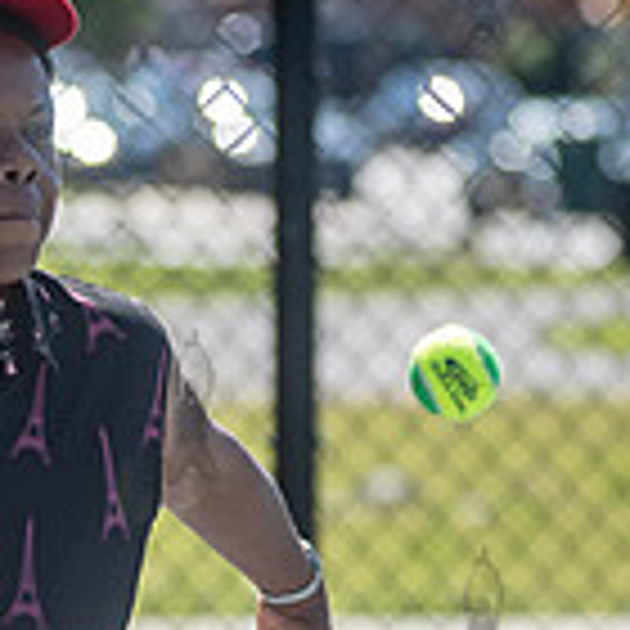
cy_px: 673
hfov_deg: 3.6
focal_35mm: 479
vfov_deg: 3.7
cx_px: -295
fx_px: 9863
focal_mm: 125
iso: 200
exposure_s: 1/1600
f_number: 3.5
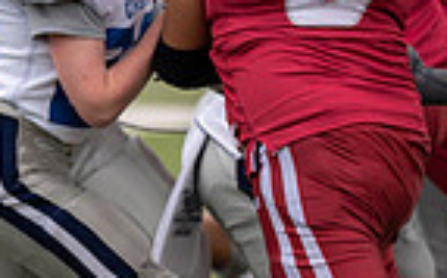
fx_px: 9223
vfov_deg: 1.7
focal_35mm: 758
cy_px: 101
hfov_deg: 2.8
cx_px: -579
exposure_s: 1/1250
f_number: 2.8
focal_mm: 150
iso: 160
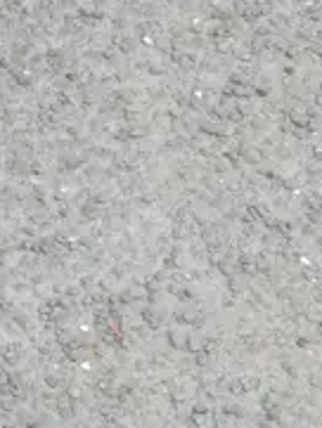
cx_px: -465
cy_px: -208
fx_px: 2379
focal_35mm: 192
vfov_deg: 10.0
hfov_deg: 7.2
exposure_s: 1/160
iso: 200
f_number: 4.5
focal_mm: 17
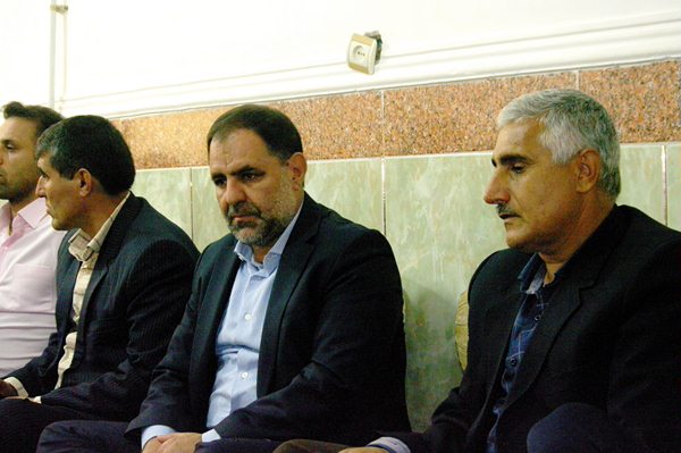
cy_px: 226
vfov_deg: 18.2
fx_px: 1418
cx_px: 340
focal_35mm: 75
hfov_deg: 27.0
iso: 6400
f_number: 5.6
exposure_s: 1/60
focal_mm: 50
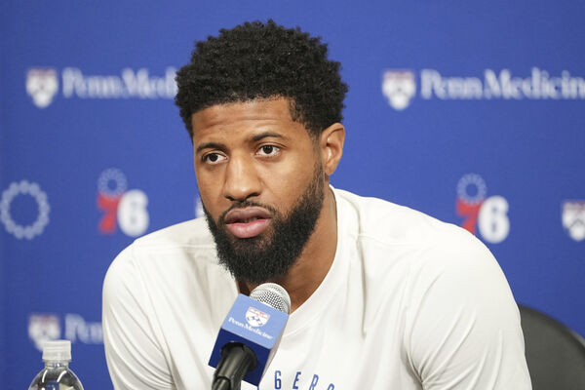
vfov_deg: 4.6
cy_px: 195
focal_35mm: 300
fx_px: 4875
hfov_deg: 6.9
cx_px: 292
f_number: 2.8
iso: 2500
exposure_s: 1/400
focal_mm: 200
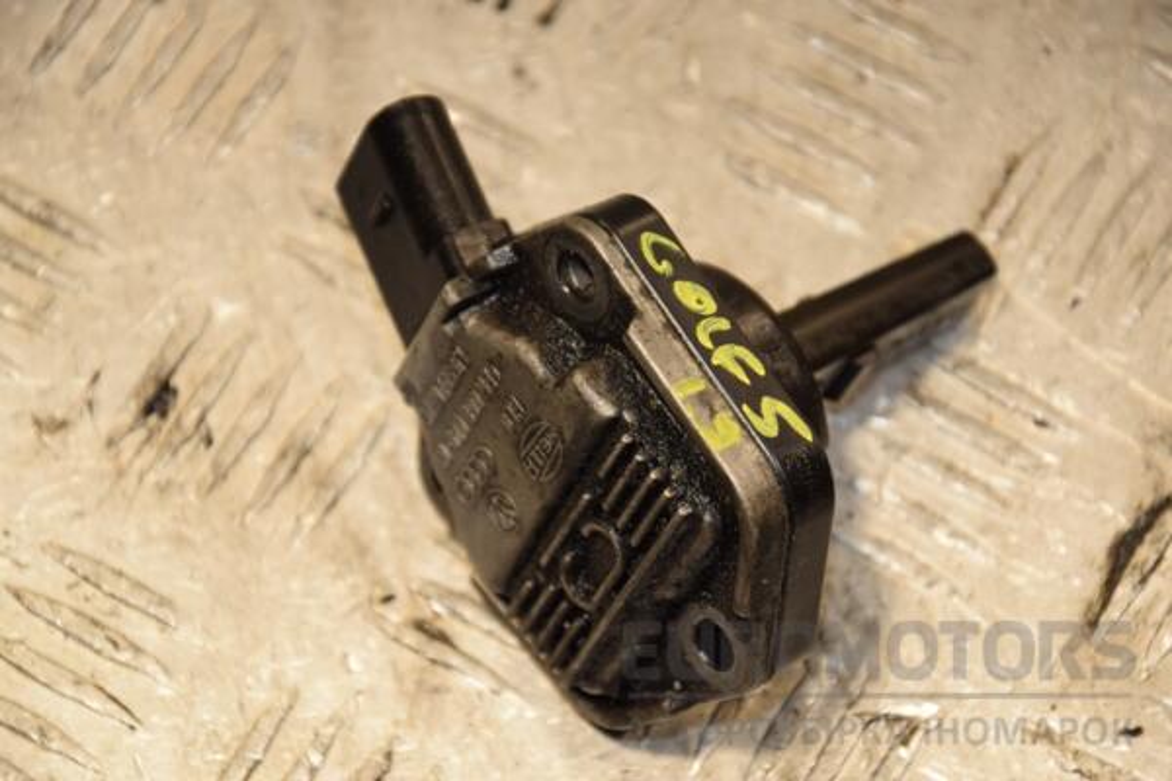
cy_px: 390
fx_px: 5127
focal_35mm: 158
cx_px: 586
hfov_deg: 13.0
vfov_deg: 8.7
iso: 800
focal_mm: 105
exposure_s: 1/200
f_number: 6.3
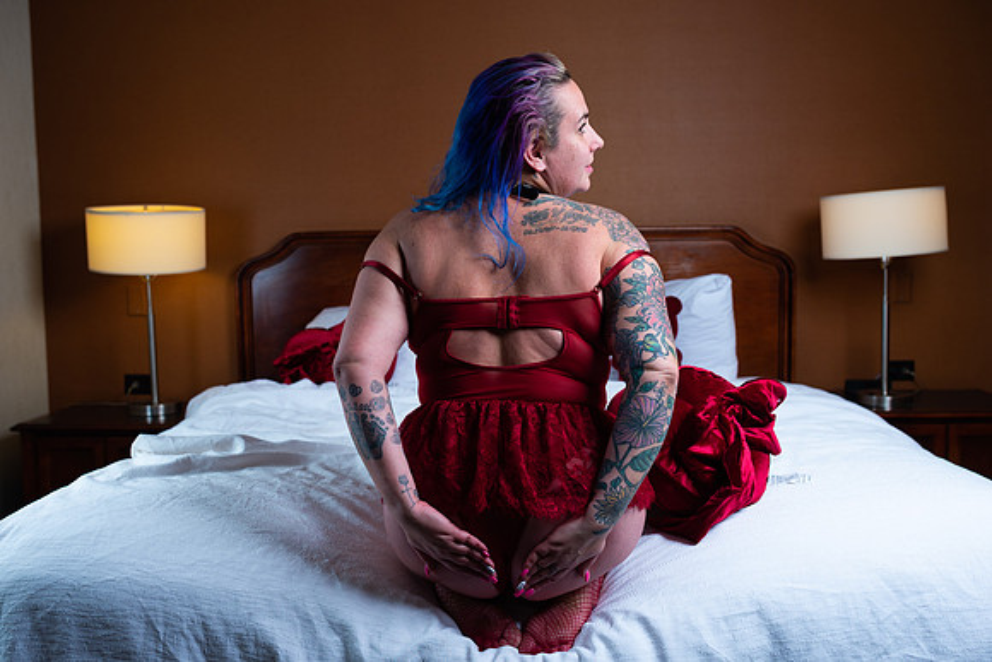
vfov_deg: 37.9
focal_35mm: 35
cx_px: 496
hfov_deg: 54.4
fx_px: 965
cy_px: 331
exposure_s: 1/500
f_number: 4
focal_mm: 35
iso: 125
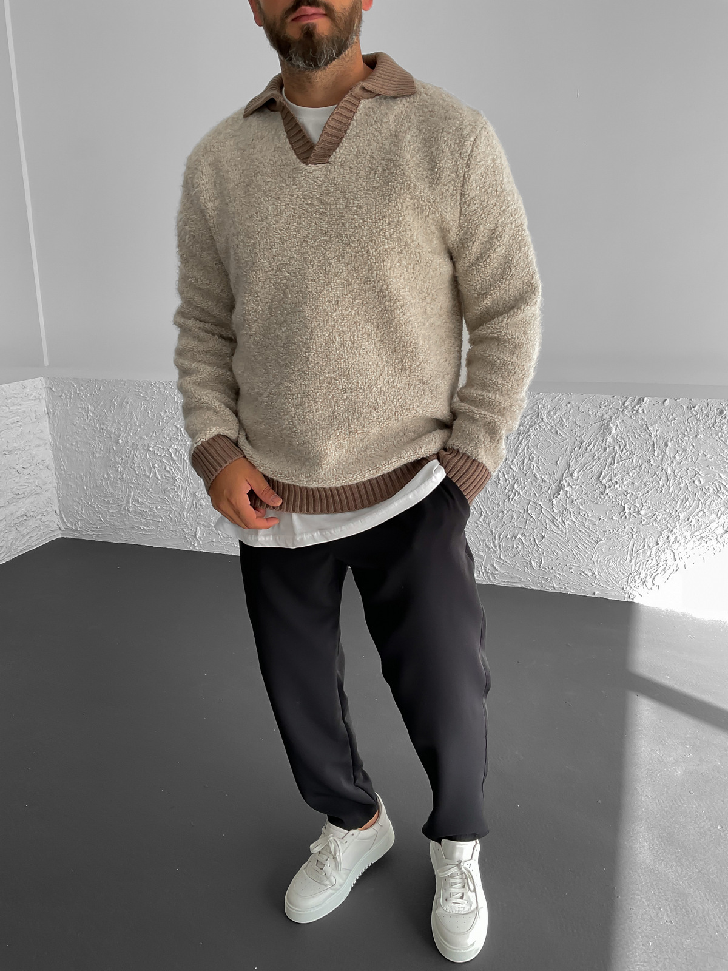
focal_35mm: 29
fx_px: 813
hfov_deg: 48.2
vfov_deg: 61.7
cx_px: 364
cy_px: 486
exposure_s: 1/150
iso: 16
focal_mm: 3
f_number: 1.8
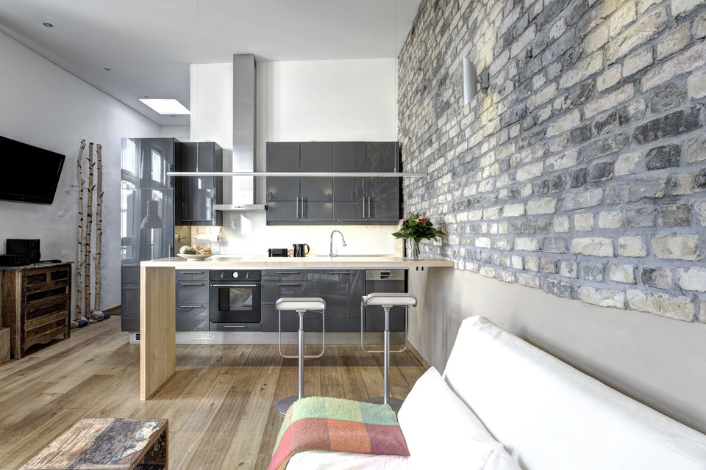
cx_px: 353
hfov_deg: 84.0
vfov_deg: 61.9
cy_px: 235
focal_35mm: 20
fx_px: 392
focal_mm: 20
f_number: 11
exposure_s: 1/2.5
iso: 125
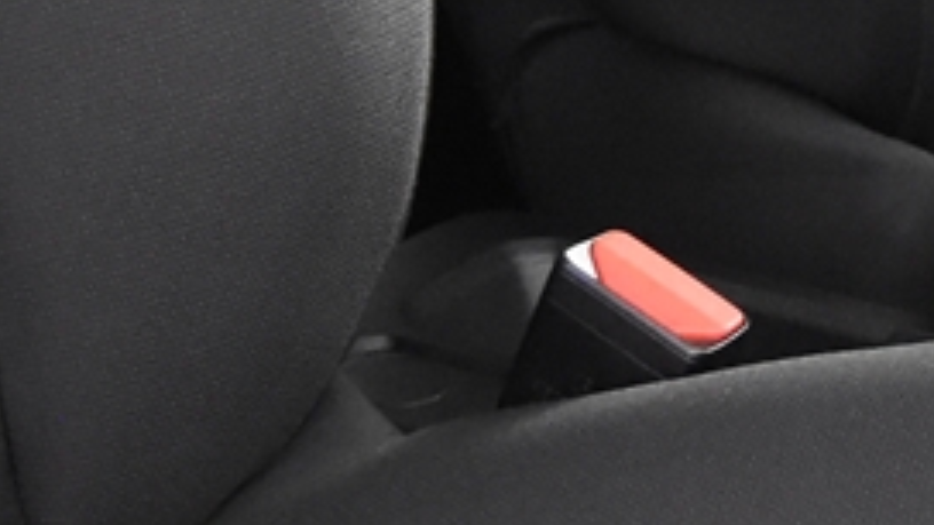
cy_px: -532
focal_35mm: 189
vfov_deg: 6.3
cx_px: 889
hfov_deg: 11.3
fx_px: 4673
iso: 2800
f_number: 2.8
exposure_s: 1/25
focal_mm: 17
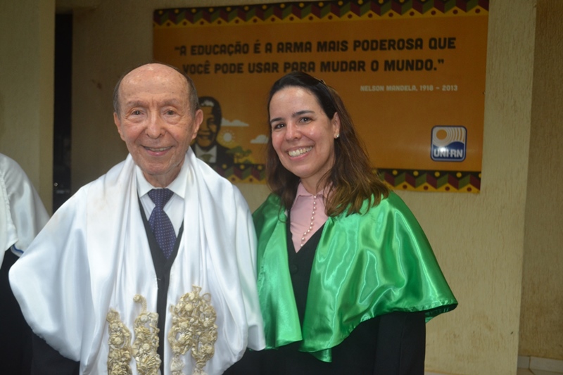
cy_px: 188
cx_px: 282
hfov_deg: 57.2
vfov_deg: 40.0
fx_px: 516
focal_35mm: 33
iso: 800
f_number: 4
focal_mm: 22
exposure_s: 1/60
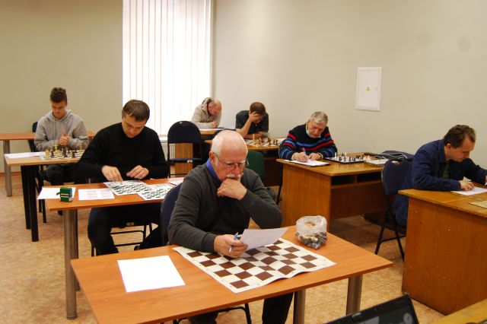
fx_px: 446
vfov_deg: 39.9
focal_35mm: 33
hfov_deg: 57.2
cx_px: 244
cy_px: 162
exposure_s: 1/30
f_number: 3.8
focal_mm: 22
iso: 320
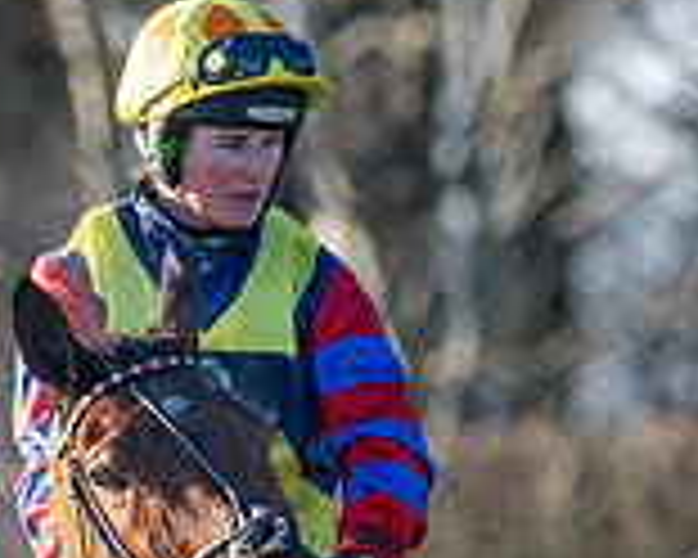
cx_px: 285
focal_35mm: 2115
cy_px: 620
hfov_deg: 0.9
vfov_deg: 0.7
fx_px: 43692
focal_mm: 400
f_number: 5
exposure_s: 1/1250
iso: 400
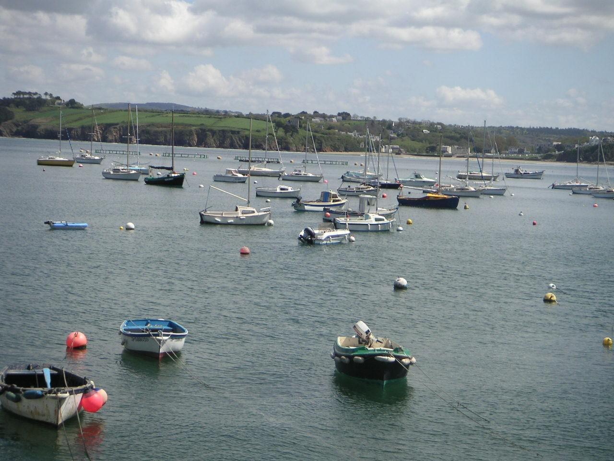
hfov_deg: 24.7
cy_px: 230
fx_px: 1401
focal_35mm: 79
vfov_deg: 18.7
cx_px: 307
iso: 50
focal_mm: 12.2
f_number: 3.2
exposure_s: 1/750
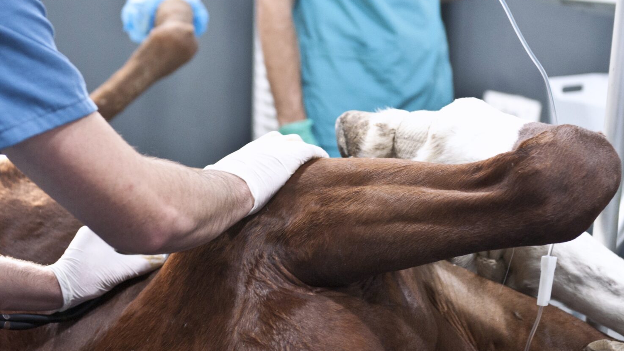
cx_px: 298
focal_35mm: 91
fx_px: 1506
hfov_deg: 23.4
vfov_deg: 13.3
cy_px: 179
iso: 1600
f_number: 3.2
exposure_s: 1/40
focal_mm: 50
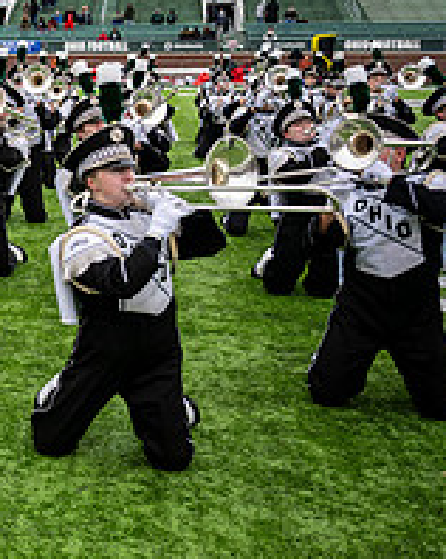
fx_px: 1091
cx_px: -274
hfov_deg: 19.3
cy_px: 241
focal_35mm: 66
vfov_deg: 28.7
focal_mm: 24
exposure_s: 1/500
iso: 100
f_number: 2.8
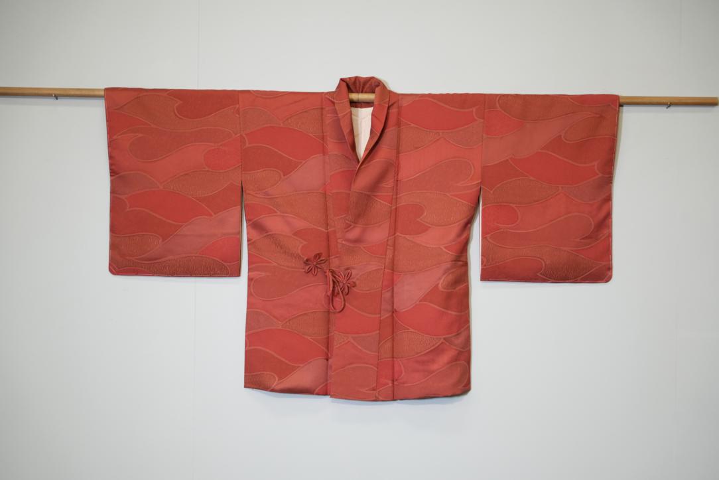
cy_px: 240
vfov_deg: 18.4
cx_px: 360
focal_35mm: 74
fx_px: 1478
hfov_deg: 27.3
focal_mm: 74
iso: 2000
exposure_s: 1/250
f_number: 4
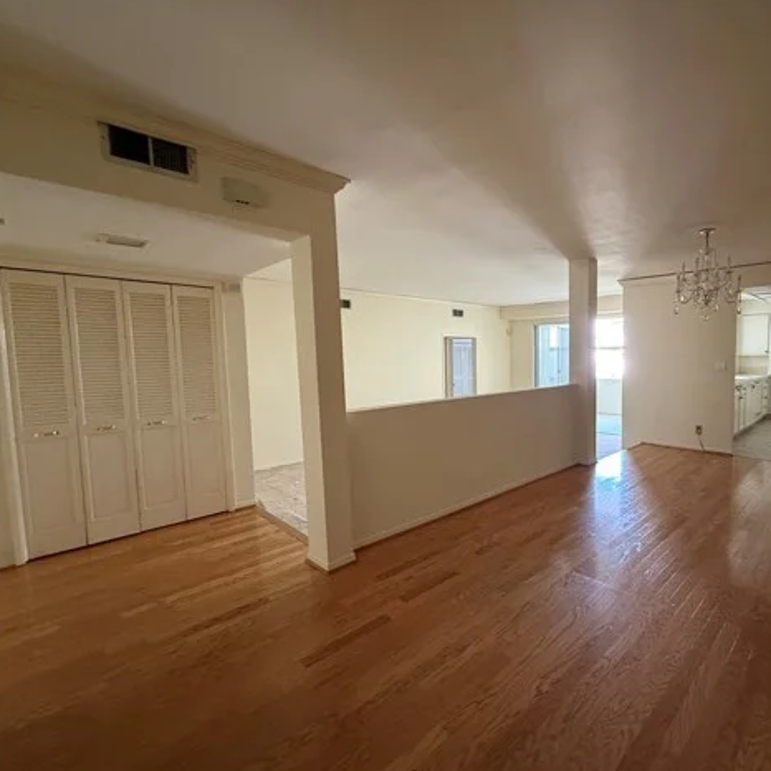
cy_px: 386
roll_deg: +0.8
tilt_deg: -3.1
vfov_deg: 84.0
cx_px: 521
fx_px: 428
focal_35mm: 17
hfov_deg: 80.8
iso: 640
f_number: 2.2
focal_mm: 2.22
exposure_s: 1/60
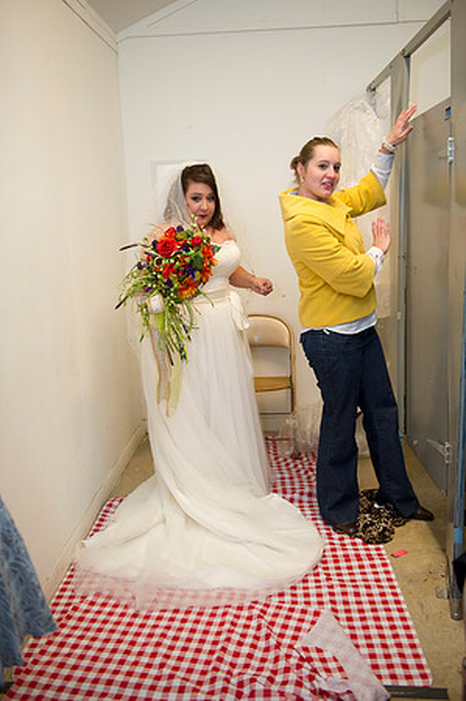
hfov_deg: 38.8
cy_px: 350
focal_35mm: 34
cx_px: 233
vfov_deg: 55.8
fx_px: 662
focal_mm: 34
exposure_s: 1/80
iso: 640
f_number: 2.8
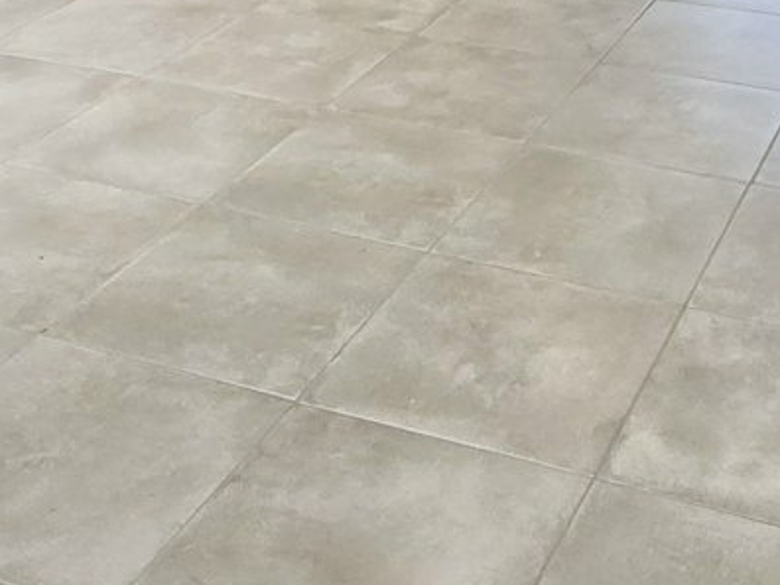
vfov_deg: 18.0
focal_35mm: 63
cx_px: 500
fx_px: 1420
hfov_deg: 30.6
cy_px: -502
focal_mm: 2.2
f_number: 2.2
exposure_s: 1/50
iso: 64
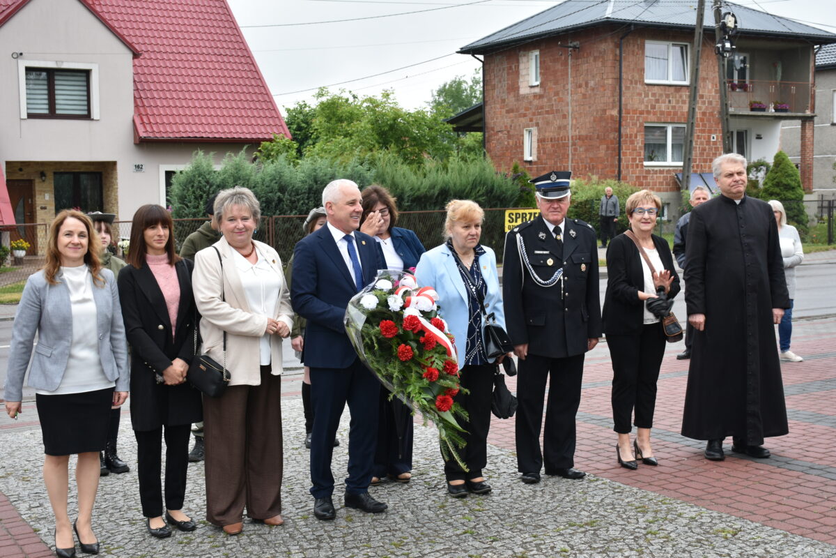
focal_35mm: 48
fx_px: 1115
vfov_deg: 28.1
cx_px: 418
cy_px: 279
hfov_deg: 41.1
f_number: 6.3
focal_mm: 32
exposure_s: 1/160
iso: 400
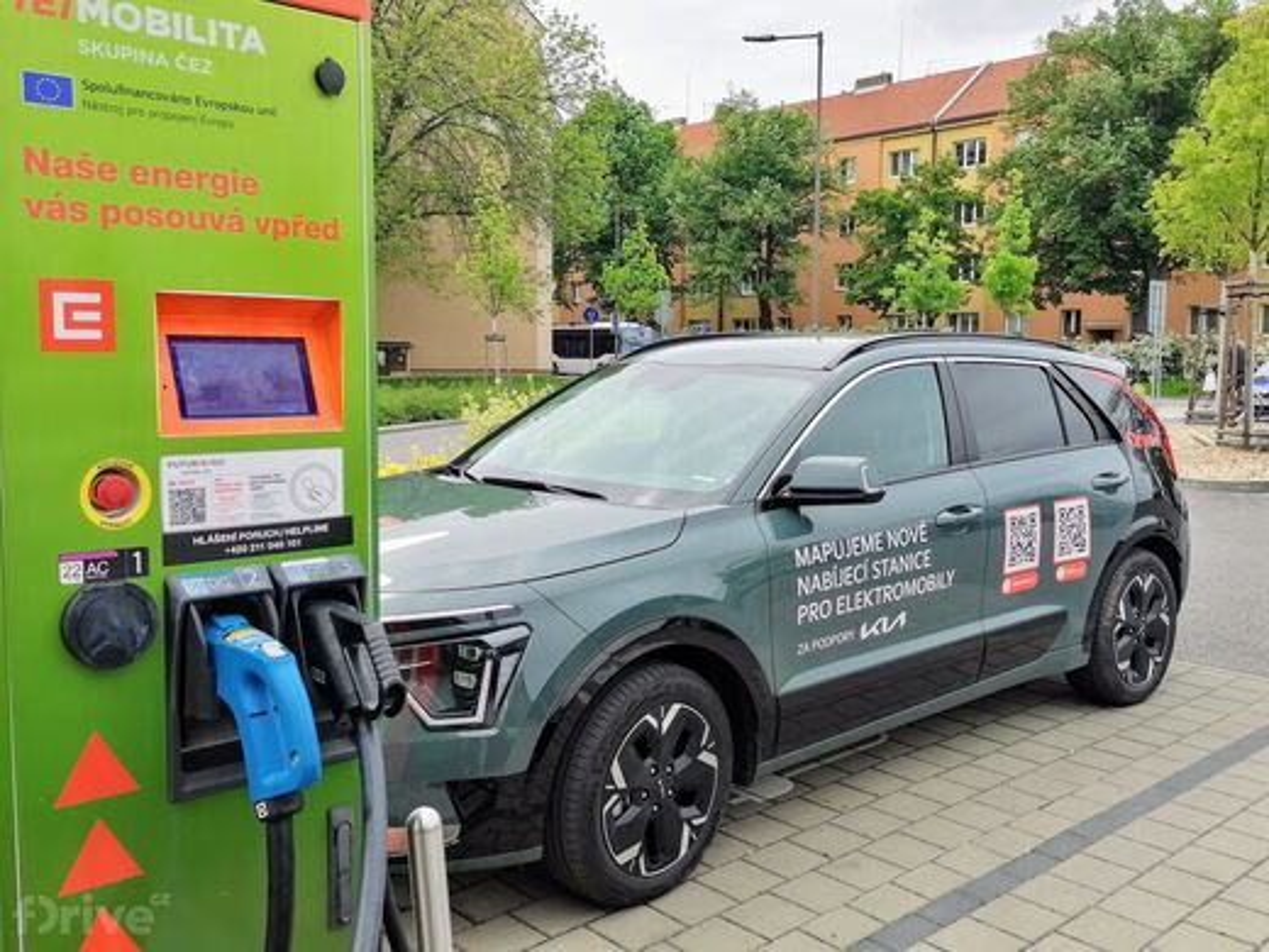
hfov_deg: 54.0
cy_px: 476
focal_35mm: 34
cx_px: 634
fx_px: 1246
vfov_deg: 41.8
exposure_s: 1/1252
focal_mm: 5.3
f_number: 1.8
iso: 50
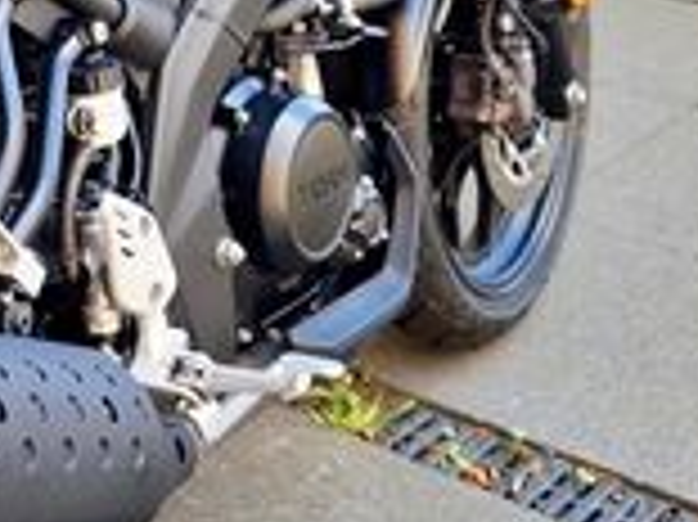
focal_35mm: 95
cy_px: 68
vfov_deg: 15.4
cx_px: -99
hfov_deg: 19.6
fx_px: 1914
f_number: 1.8
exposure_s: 1/180
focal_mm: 5.4
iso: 50
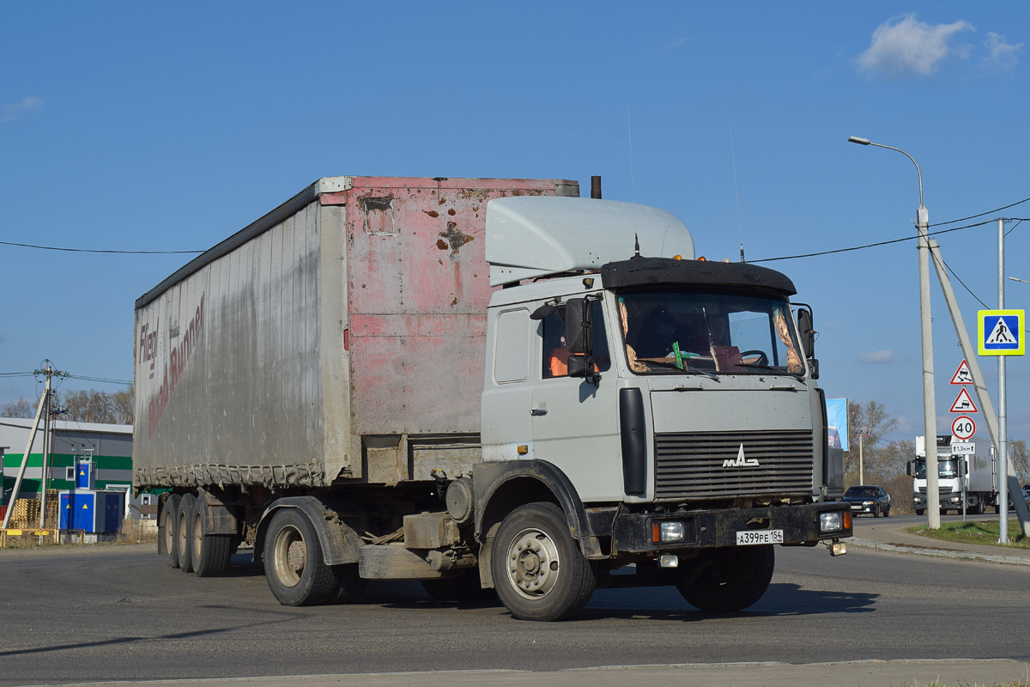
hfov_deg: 29.9
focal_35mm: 68
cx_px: 515
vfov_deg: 20.2
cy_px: 344
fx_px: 1931
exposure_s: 1/1250
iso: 200
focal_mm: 45
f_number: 8
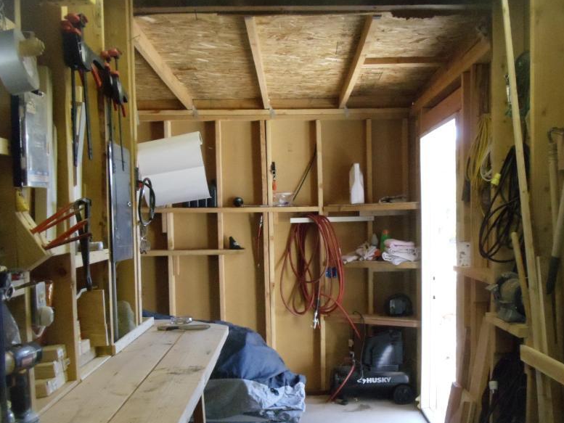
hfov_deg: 33.2
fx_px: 945
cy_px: 271
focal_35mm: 58
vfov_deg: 25.1
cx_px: 314
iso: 800
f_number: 3.5
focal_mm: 6
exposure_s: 1/125
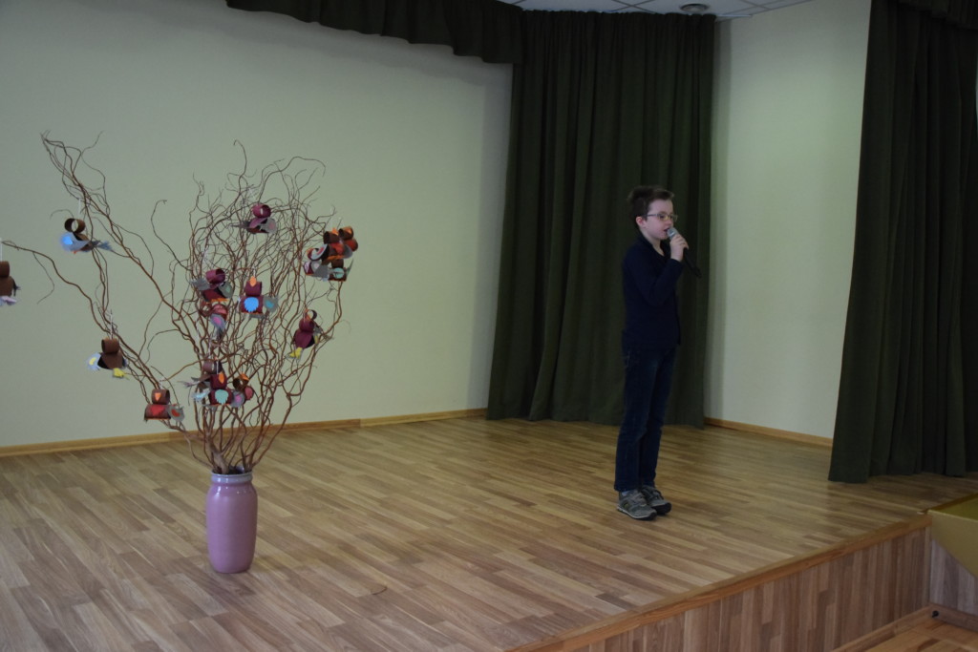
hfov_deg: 59.5
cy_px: 326
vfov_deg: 41.7
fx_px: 856
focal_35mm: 32
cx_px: 489
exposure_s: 1/500
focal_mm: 21
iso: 3200
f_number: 3.8
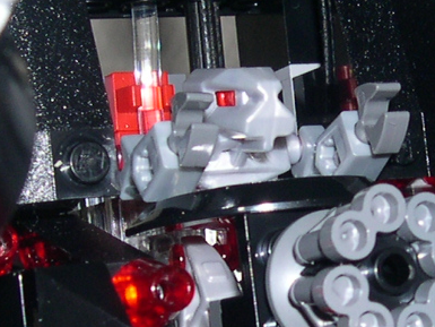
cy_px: 231
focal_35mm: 158
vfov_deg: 9.4
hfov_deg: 12.5
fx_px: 1986
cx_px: 304
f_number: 7.6
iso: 100
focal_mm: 8
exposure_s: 1/60
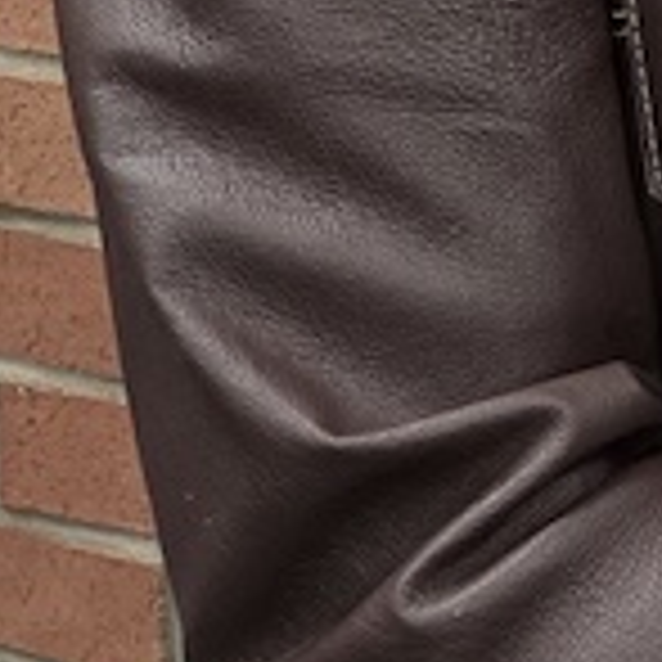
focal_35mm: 144
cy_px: -612
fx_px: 3116
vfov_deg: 11.1
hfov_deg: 9.9
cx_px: 1828
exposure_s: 1/120
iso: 500
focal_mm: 5.4
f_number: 1.8
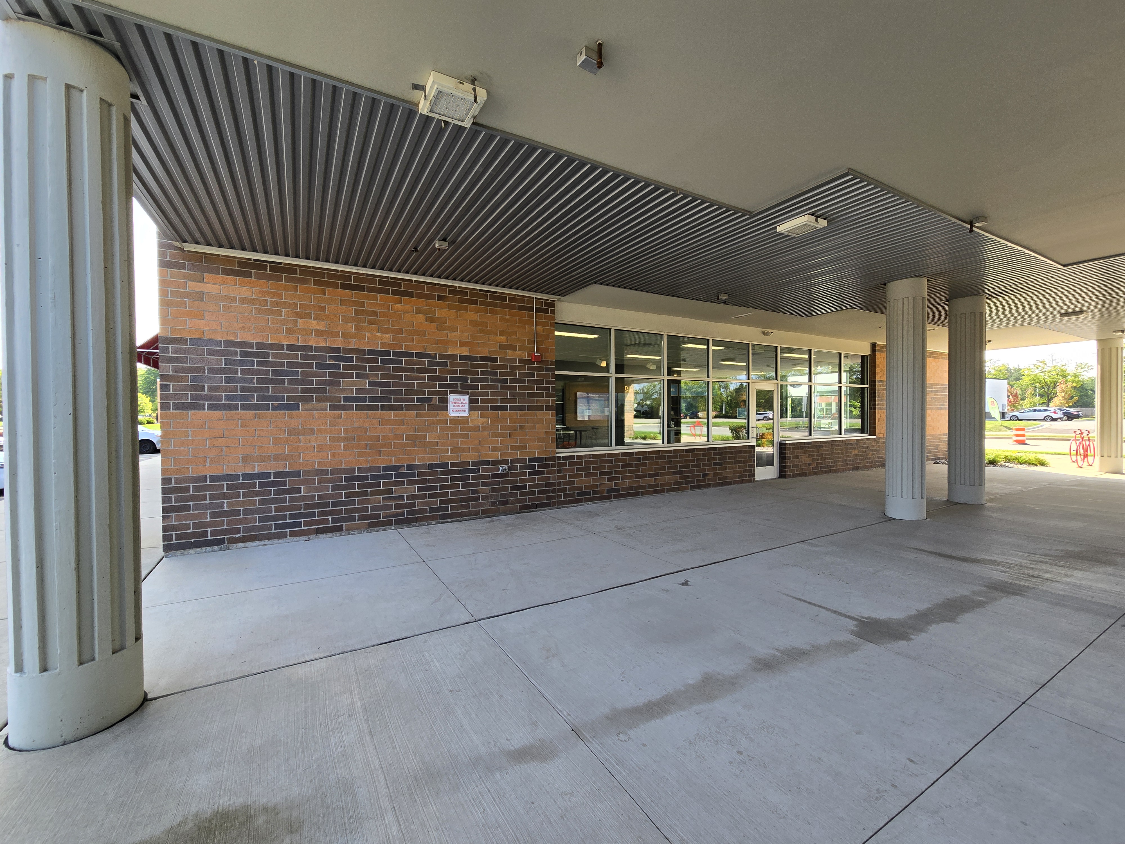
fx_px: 422
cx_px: 562
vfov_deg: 89.9
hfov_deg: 106.2
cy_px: 422
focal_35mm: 13
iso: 50
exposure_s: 1/257
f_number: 2.2
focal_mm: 2.2
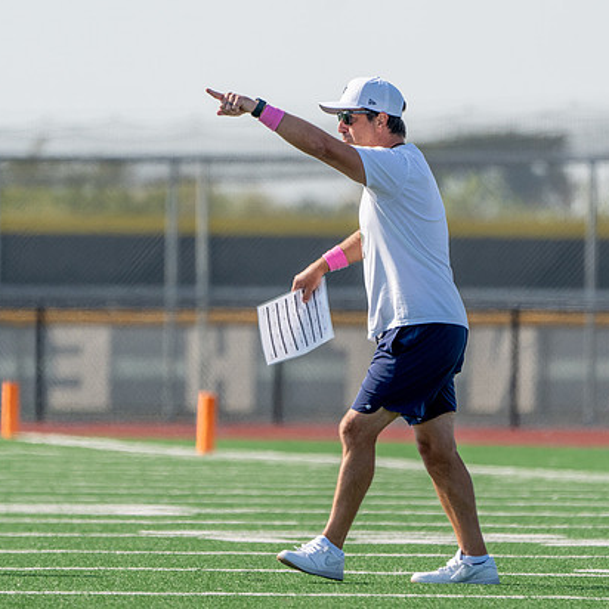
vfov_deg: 2.5
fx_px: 14072
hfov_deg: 2.5
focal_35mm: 707
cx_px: 323
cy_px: 285
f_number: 5.6
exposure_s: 1/1250
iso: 250
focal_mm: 400
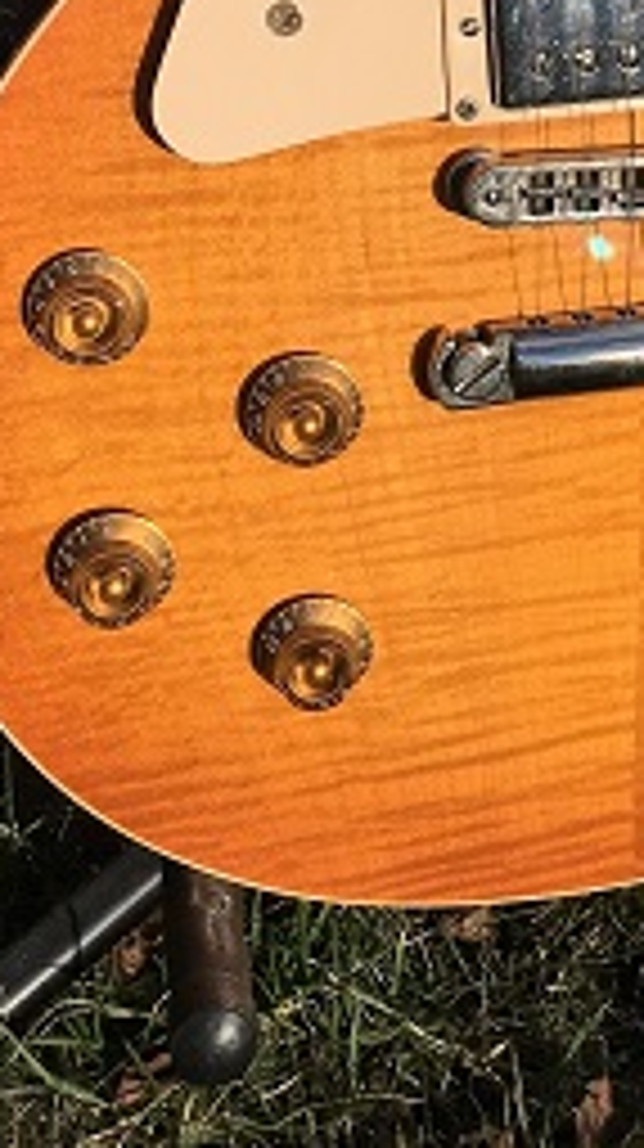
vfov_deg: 27.8
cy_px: -83
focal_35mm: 70
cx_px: 658
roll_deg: +1.4
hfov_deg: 16.8
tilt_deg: -20.3
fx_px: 2130
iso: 25
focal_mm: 4.15
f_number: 2.2
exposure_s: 1/2024
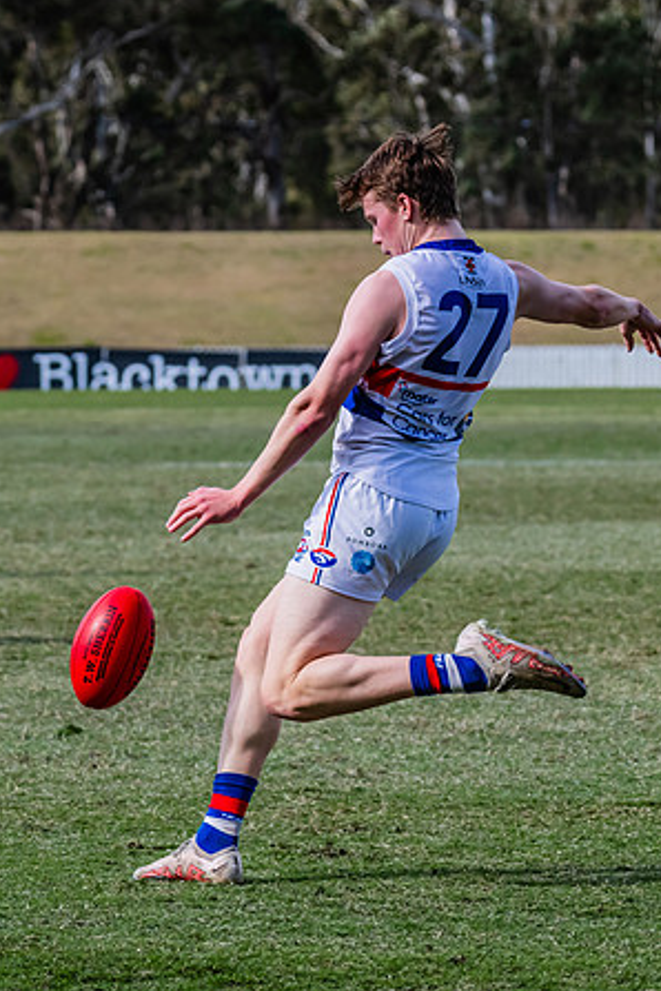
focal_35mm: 293
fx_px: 8069
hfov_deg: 4.7
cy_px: 492
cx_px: 331
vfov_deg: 7.0
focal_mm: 170
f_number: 7.1
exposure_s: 1/2000
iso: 800
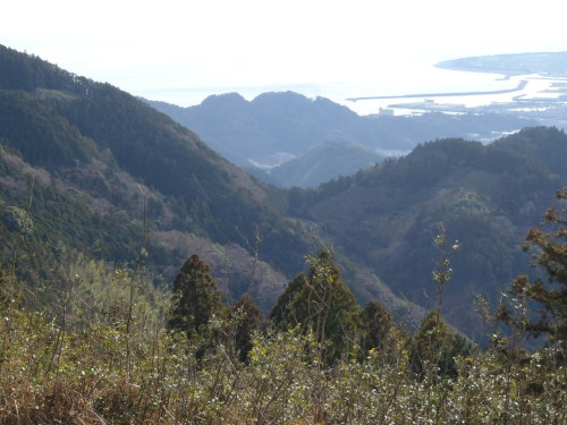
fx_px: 1196
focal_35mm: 73
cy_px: 212
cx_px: 284
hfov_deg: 26.7
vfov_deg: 20.2
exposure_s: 1/160
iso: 100
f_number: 5.7
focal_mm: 13.09
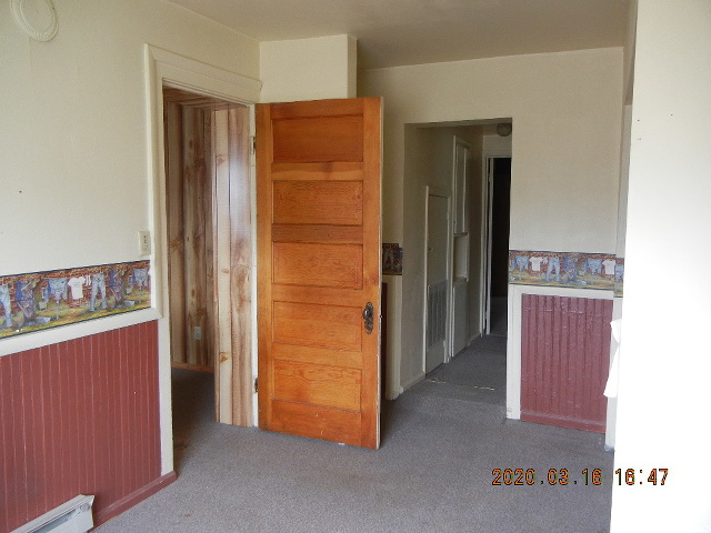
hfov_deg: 60.0
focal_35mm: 30
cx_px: 356
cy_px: 266
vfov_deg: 46.8
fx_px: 616
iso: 211
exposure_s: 1/30
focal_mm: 5.4
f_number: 3.5
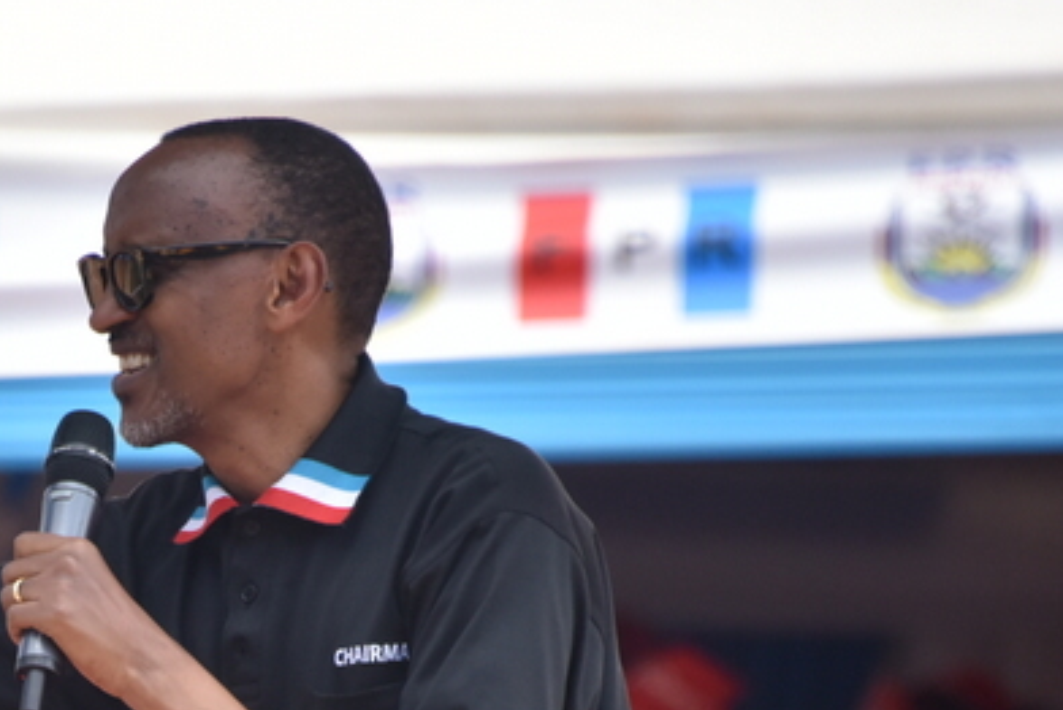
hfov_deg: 2.7
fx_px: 22634
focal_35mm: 766
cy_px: 783
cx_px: 30
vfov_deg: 1.8
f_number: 5.6
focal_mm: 300
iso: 1000
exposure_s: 1/2000
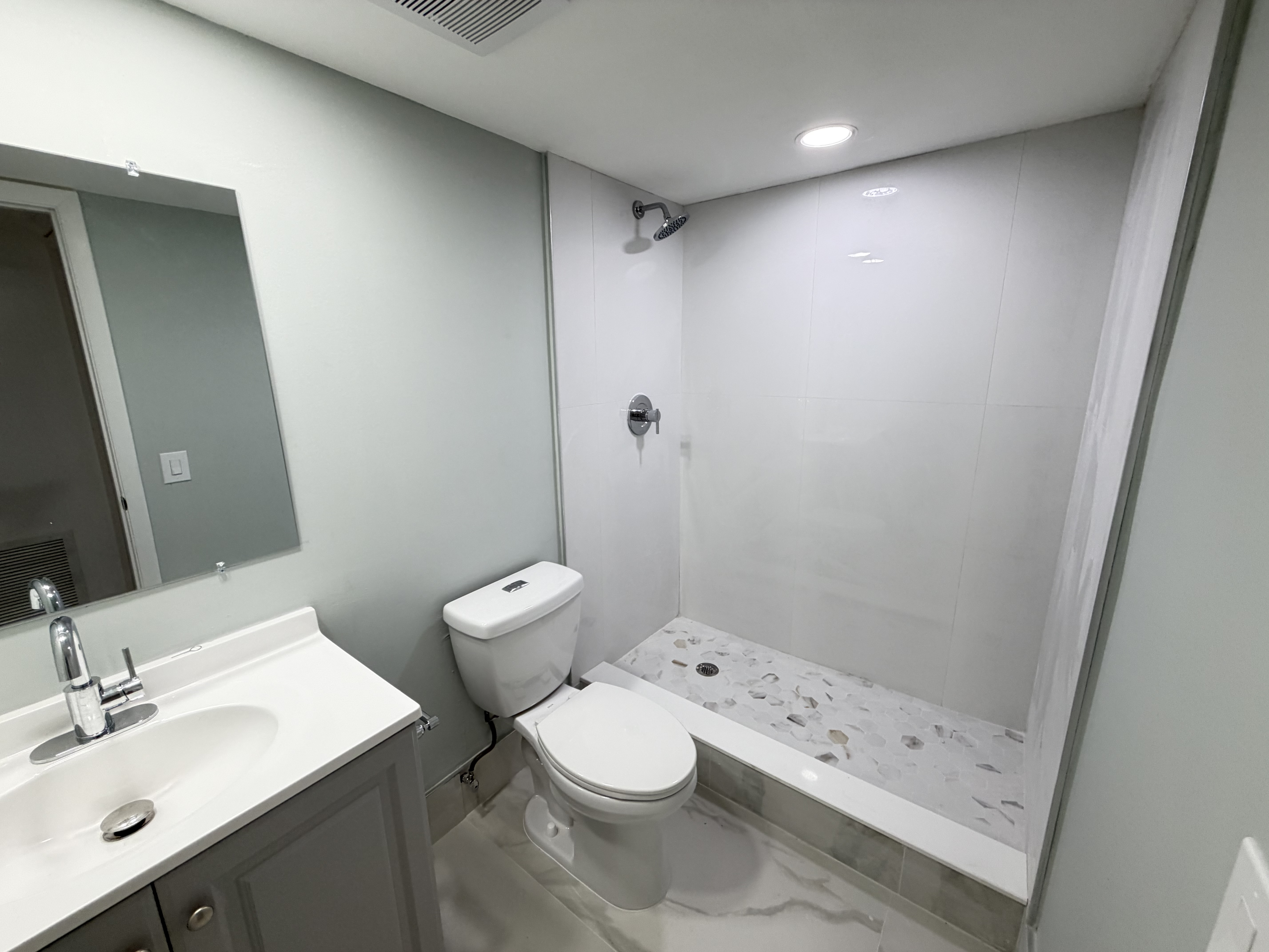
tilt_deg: -13.8
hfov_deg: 102.1
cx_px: 634
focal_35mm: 14
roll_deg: +0.8
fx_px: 513
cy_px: 476
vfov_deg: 85.7
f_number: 2.2
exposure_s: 1/120
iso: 250
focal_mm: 2.22
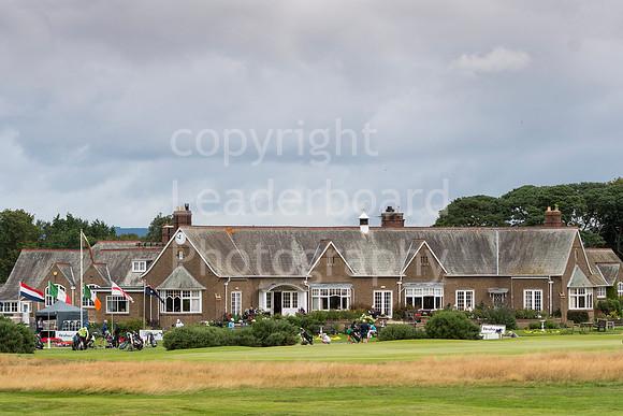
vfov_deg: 10.8
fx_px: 2207
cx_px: 312
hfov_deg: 16.1
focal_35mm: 128
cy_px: 208
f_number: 5.6
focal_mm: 85
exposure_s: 1/2000
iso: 500
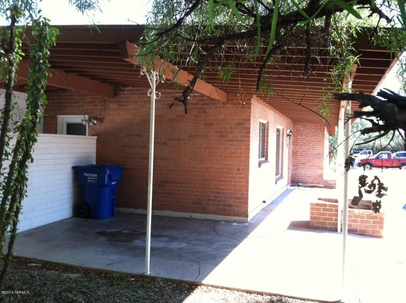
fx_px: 410
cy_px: 152
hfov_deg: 52.7
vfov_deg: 40.6
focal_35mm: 35
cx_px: 203
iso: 80
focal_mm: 3.85
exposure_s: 1/100
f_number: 2.8
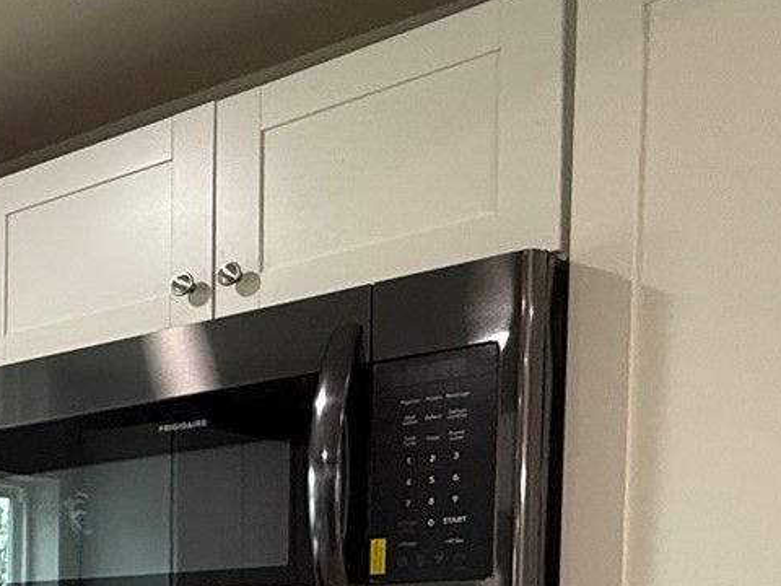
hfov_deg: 26.2
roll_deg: -0.2
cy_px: 721
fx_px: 1263
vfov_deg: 23.6
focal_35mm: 56
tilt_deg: -2.4
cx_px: -360
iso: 160
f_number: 2.2
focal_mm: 2.22
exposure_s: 1/120
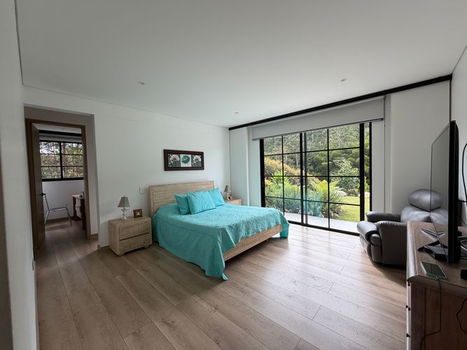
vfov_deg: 85.7
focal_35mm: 14
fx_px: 189
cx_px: 234
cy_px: 175
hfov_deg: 102.1
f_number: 2.2
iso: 40
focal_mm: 2.22
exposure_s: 1/202
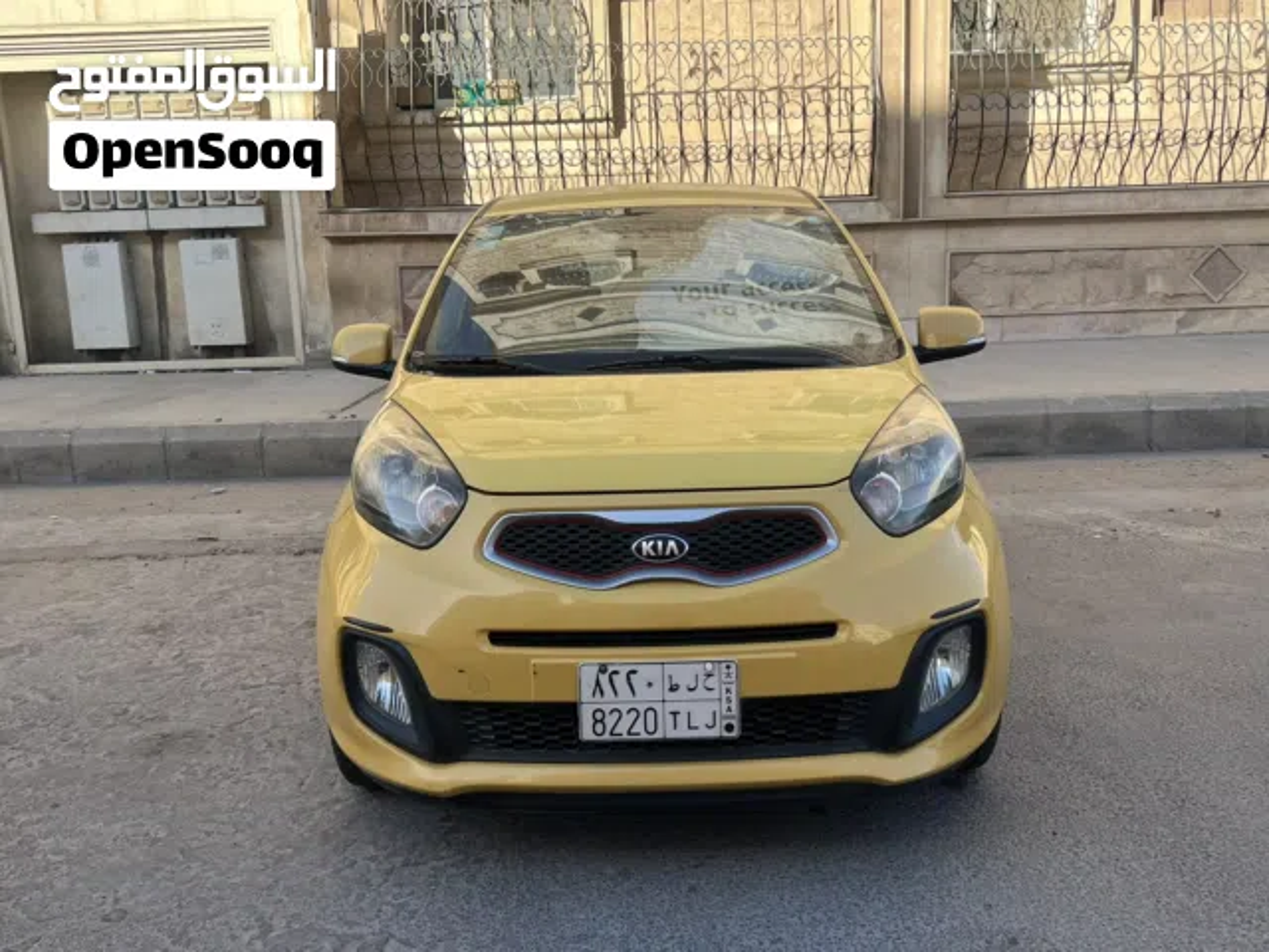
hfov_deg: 67.3
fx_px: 953
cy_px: 476
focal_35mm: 26
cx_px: 634
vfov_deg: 53.1
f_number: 1.5
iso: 50
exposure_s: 1/1779
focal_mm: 5.7
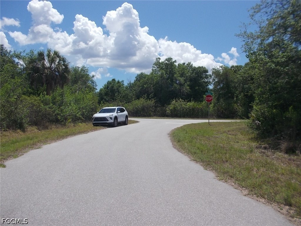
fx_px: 252
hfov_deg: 61.7
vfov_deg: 48.2
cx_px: 150
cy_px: 113
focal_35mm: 29
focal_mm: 4.1
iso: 80
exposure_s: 1/1499
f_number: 3.3
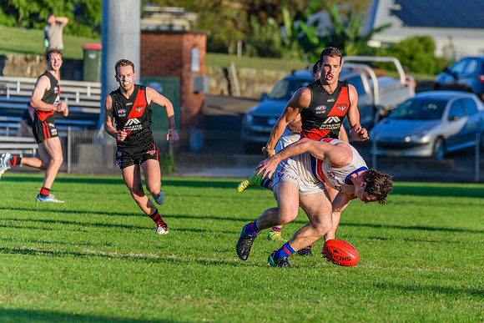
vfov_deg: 3.5
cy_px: 143
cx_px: 337
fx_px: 5240
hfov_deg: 5.3
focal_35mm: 390
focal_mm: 280
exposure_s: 1/2000
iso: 1000
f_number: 5.6
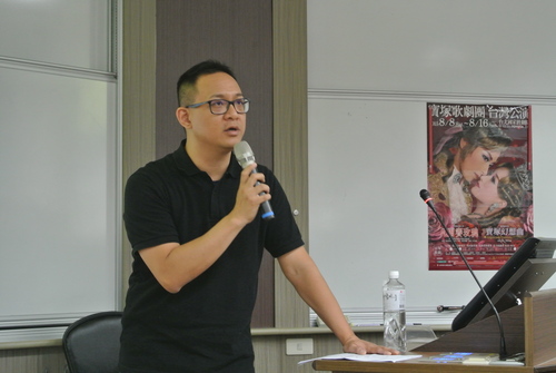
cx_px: 278
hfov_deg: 25.0
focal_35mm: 81
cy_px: 186
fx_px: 1253
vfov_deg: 16.9
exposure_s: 1/15
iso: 800
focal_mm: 30
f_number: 5.6
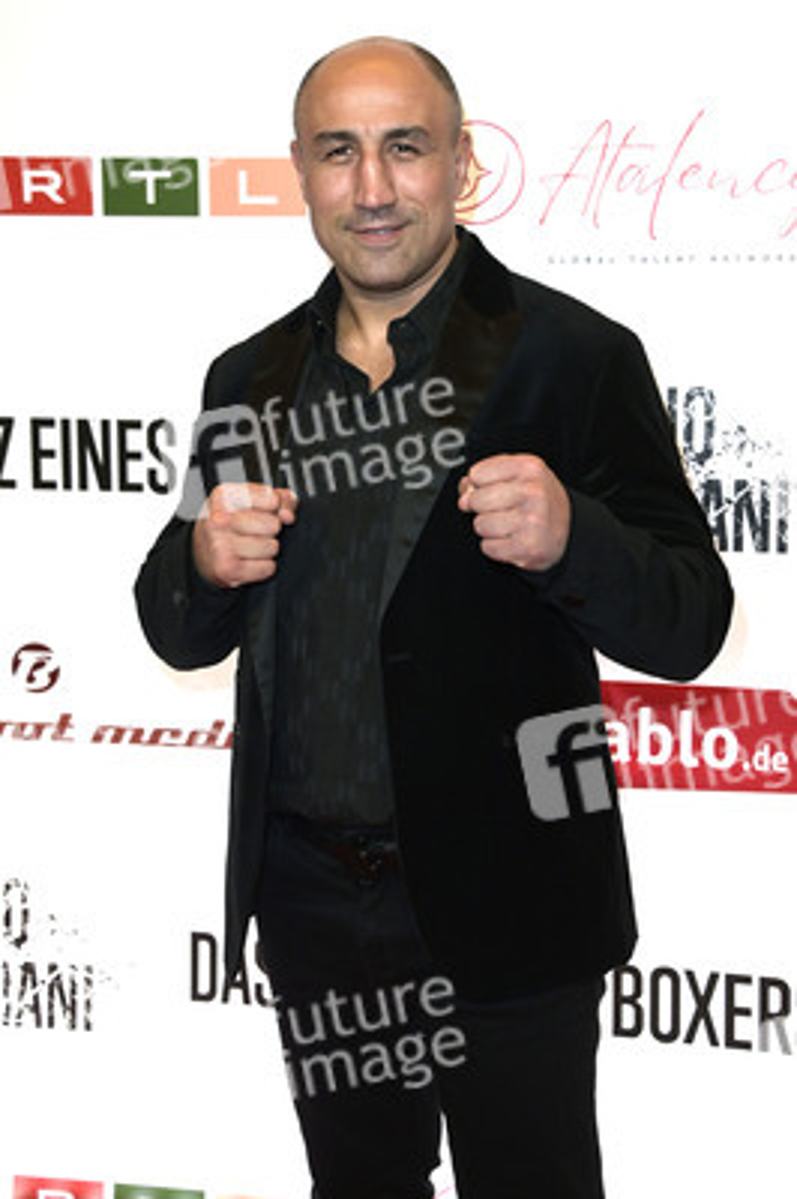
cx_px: 398
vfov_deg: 34.5
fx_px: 1929
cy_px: 600
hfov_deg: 23.3
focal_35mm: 58
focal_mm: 58
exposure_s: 1/100
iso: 500
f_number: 5.6
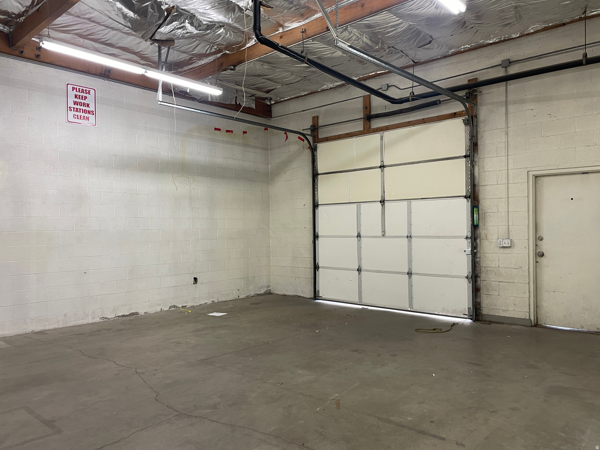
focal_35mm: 26
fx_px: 451
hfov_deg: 67.3
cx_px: 300
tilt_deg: +0.0
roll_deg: +0.7
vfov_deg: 53.1
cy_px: 225
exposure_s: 1/60
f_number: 1.6
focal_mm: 4.2
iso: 80
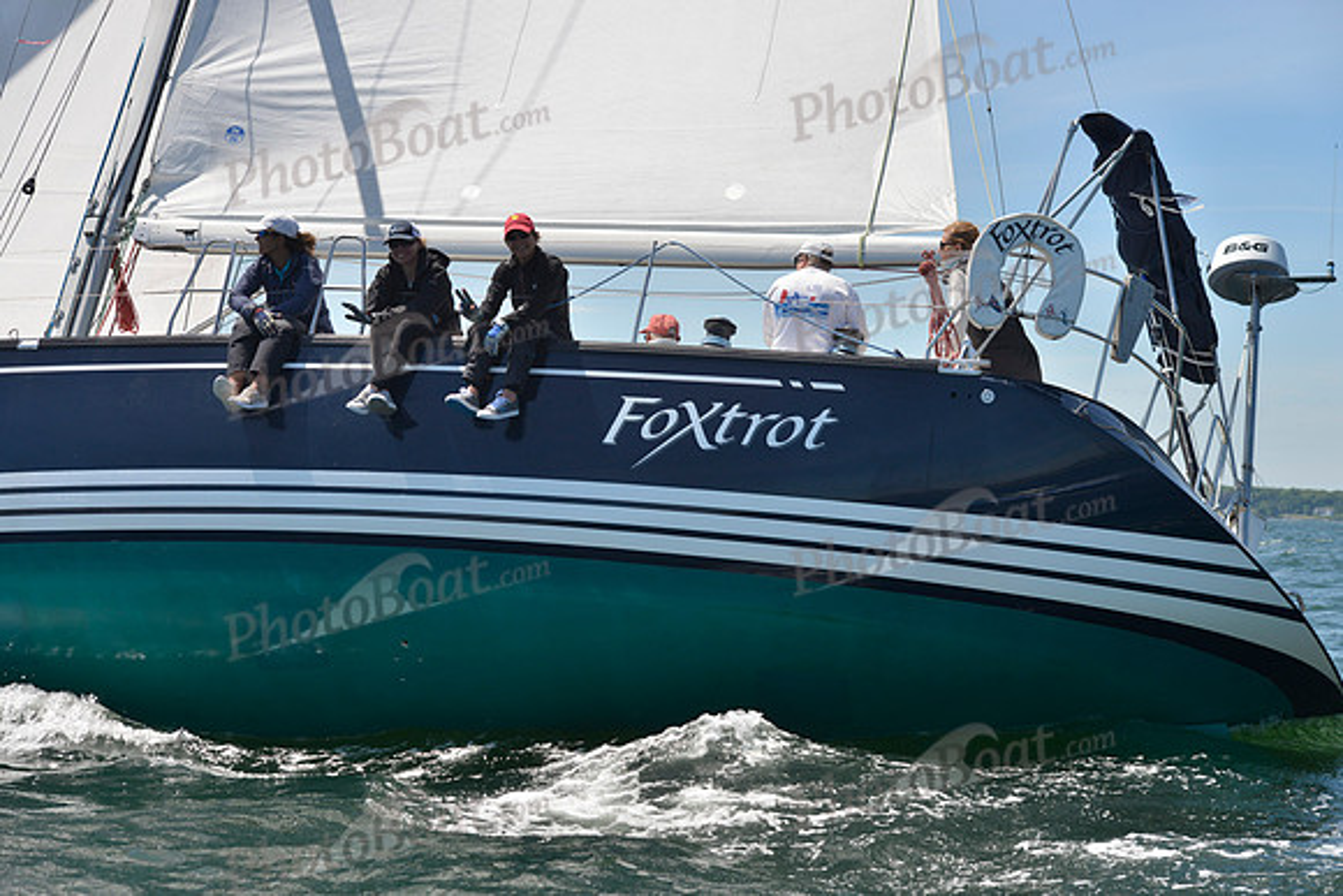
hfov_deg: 28.8
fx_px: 2612
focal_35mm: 70
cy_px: 448
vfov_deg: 19.5
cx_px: 672
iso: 280
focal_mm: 70
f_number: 7.1
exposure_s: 1/1250
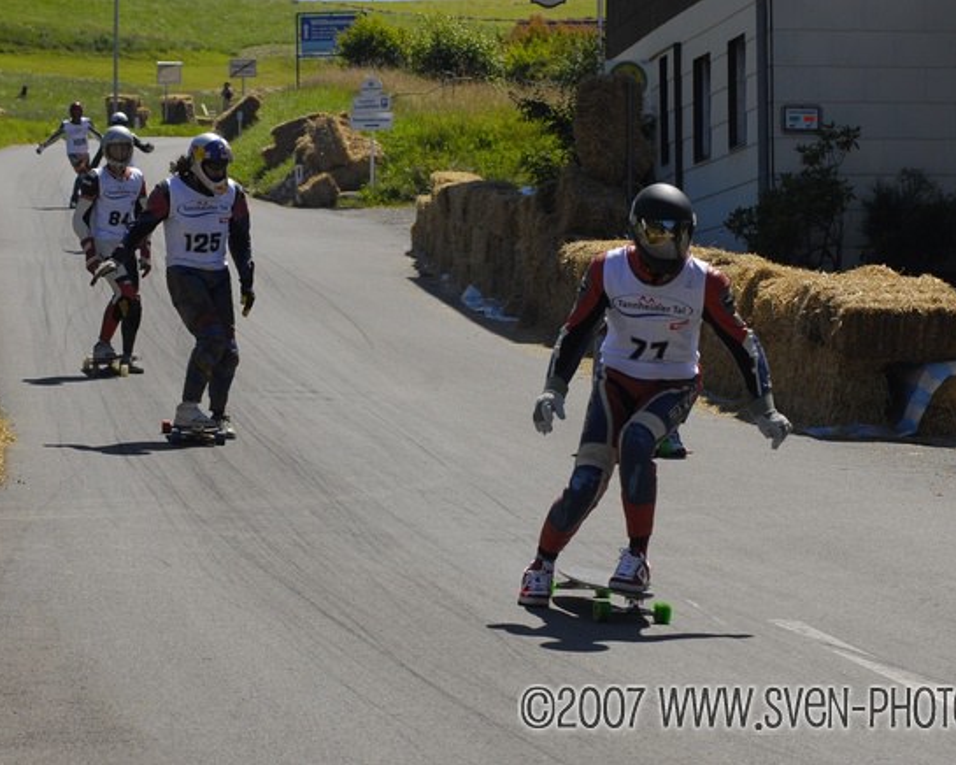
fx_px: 3848
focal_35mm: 136
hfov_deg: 14.2
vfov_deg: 11.4
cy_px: 384
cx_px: 510
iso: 200
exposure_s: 1/750
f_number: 8
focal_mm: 80
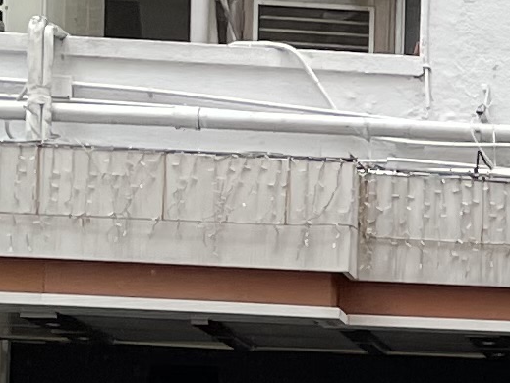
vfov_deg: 7.3
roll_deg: -2.0
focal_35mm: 202
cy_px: 542
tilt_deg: +3.3
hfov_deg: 8.7
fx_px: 2975
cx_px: 1334
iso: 32
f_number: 1.6
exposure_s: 1/658
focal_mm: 4.2
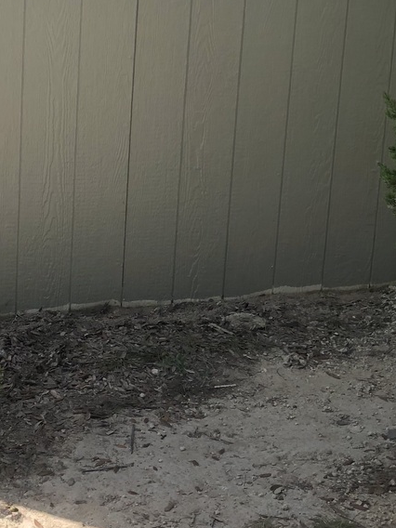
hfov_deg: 20.2
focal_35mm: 71
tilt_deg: -11.5
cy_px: 109
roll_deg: -1.5
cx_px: 24
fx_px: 1083
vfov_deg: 26.9
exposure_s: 1/783
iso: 20
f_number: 1.8
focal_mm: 3.99
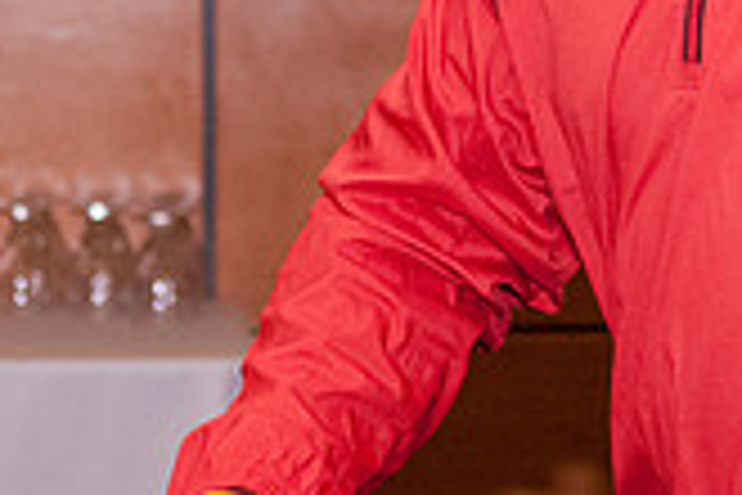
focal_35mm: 344
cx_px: 849
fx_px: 7090
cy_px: -194
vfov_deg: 4.0
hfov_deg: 6.0
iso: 1250
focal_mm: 55
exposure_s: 1/100
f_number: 4
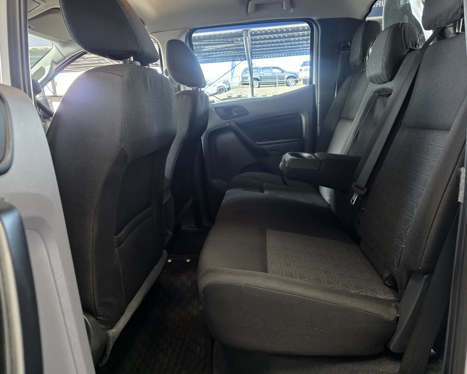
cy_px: 181
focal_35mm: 25
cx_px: 242
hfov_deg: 68.1
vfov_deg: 56.8
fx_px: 346
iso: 800
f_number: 1.7
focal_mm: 6.25
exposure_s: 1/100
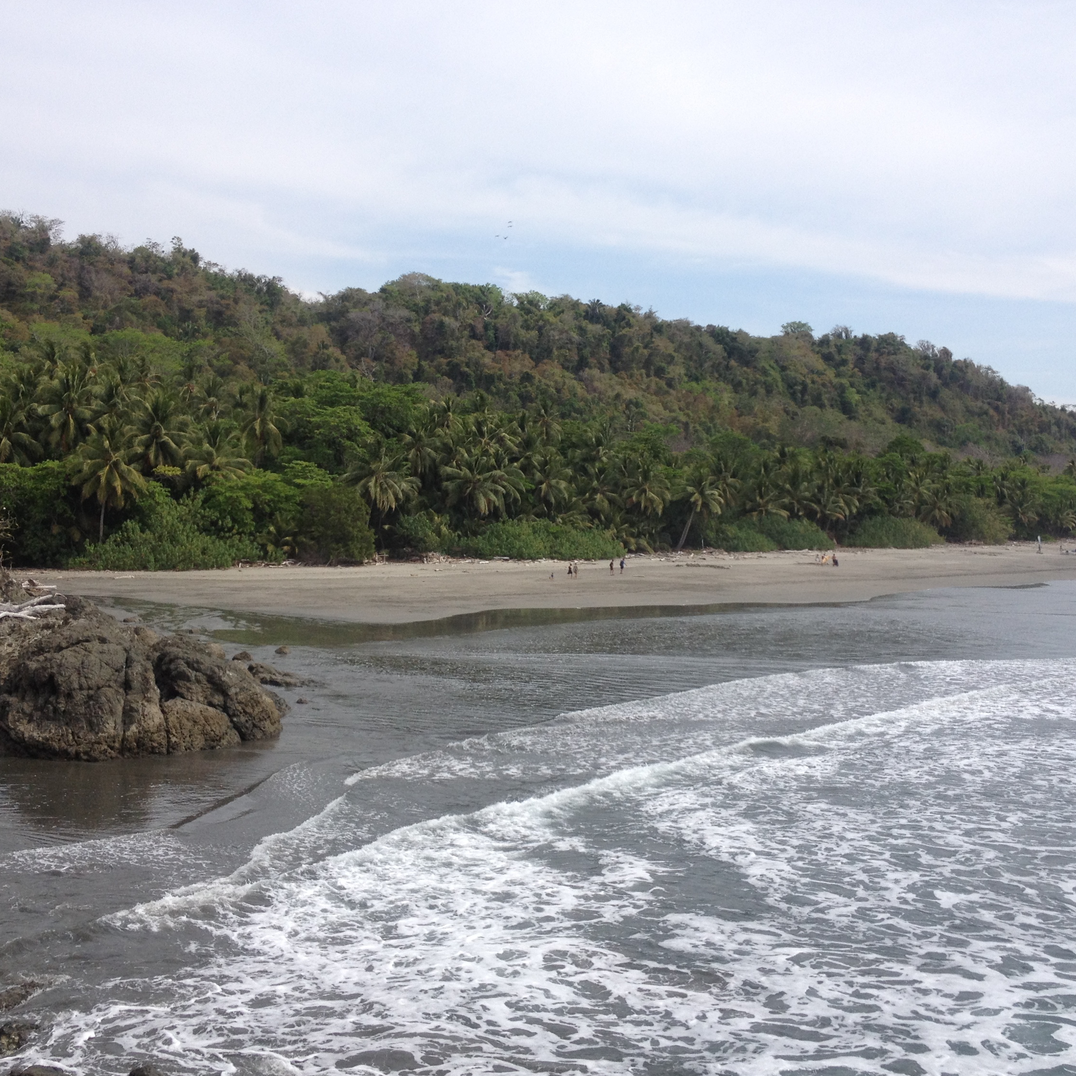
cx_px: 539
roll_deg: +0.3
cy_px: 521
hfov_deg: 37.6
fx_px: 1583
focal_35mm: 45
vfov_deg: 37.5
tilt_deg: -3.1
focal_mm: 4.28
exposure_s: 1/2208
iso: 50
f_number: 2.4
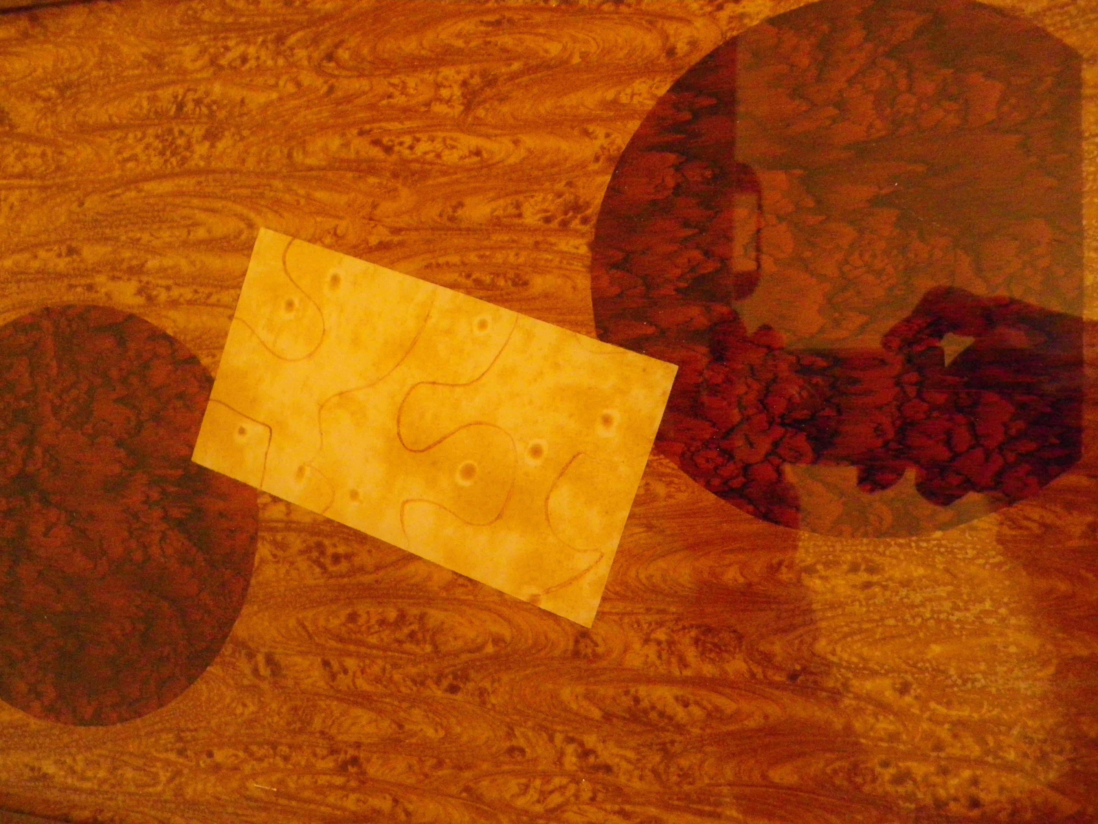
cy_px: 412
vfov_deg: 49.7
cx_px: 549
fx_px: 888
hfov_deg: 63.4
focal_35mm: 28
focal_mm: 4.9
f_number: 2.6
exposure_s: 1/25
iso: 800
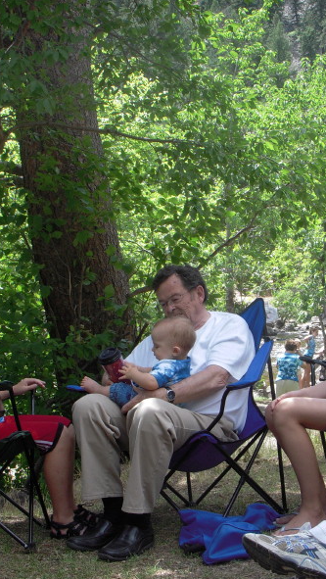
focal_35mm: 56
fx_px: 859
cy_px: 291
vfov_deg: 37.2
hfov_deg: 21.4
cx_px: 207
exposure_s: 1/250
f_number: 3.3
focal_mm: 6.3
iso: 100
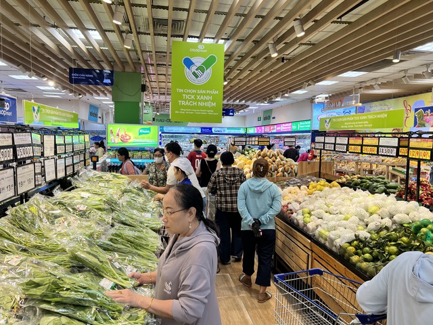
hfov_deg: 67.3
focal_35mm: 26
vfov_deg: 53.1
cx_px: 216
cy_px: 162
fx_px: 325
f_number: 1.5
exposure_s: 1/100
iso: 64
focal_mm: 5.7
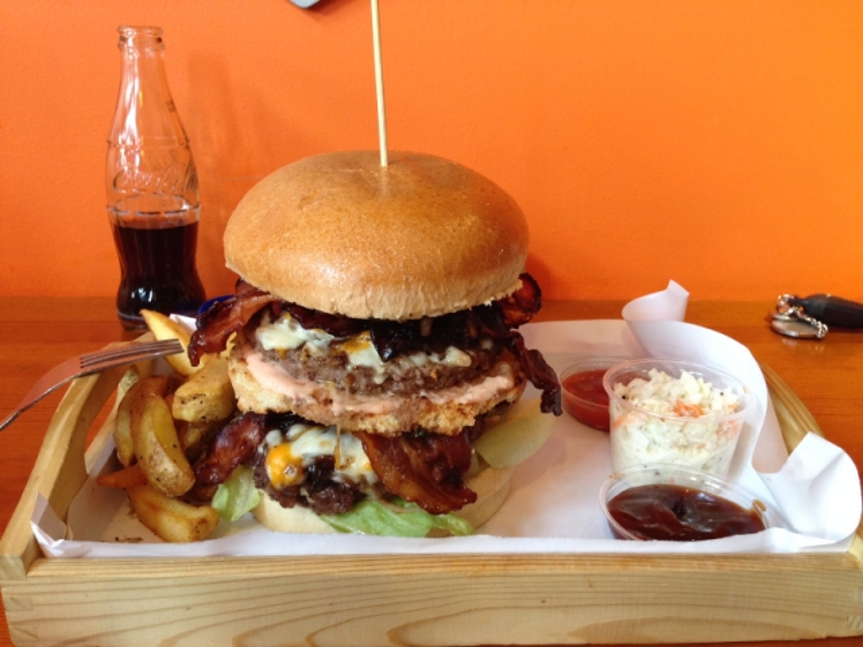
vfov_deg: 42.9
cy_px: 324
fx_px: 823
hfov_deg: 55.4
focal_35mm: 33
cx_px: 432
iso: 100
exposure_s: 1/20
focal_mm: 4.12
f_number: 2.4
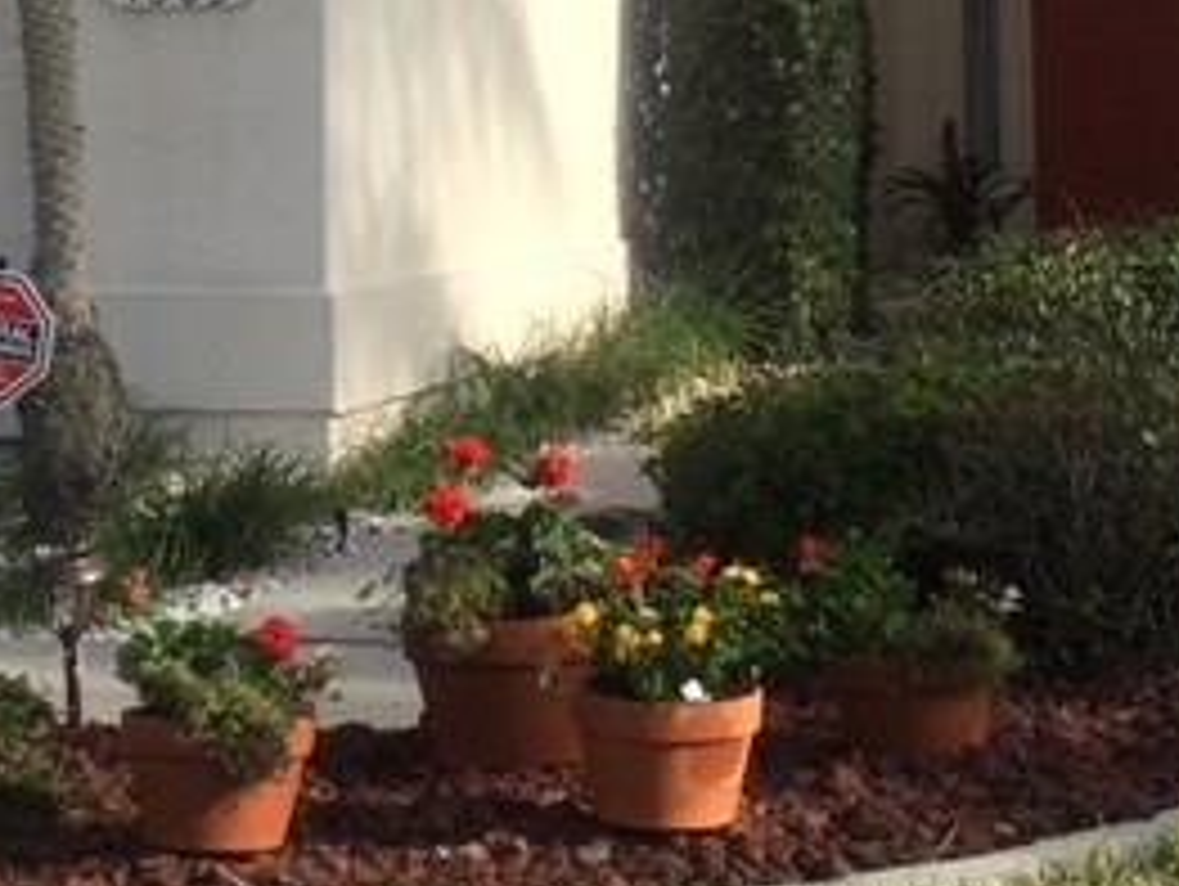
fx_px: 4125
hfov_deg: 16.2
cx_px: 454
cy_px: -162
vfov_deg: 12.0
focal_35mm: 121
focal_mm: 3.3
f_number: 2.4
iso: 25
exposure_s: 1/1087
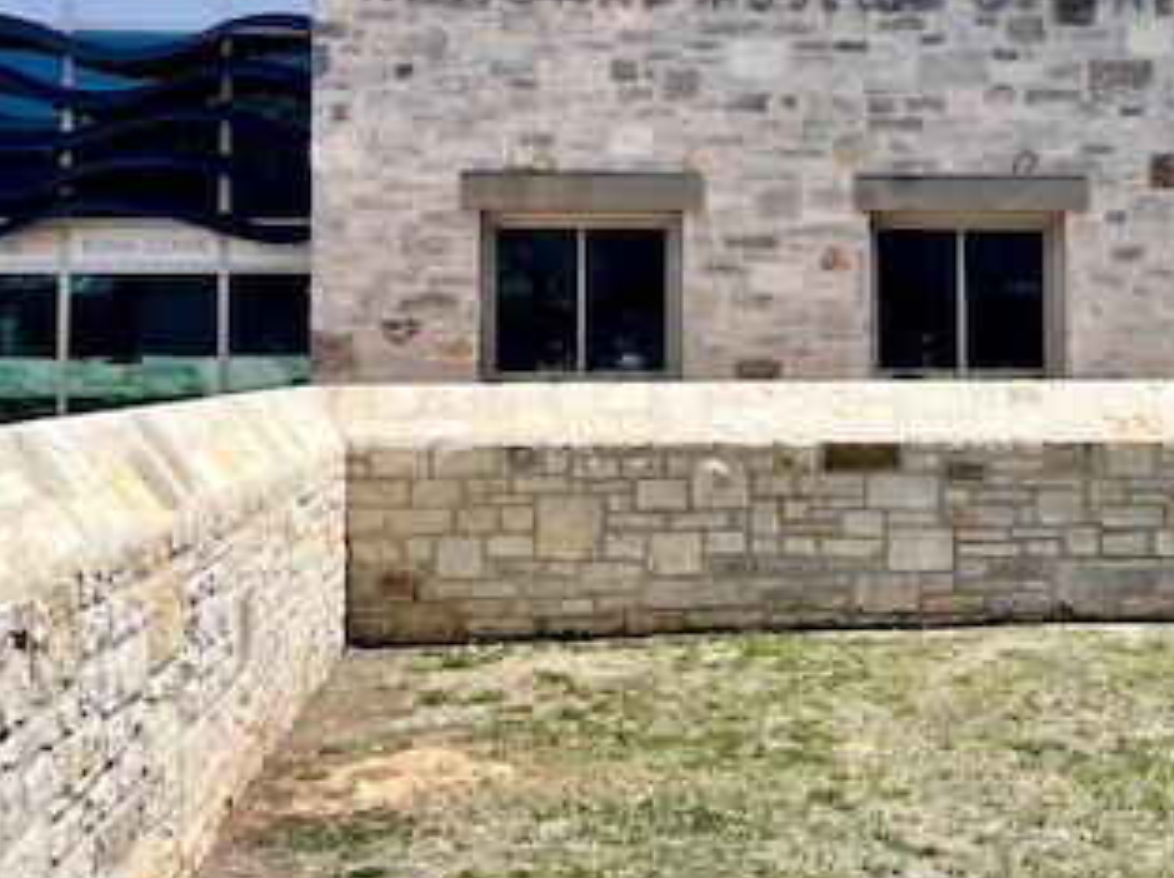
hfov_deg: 39.5
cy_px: 274
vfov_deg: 29.9
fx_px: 1626
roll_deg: +0.0
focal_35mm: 48
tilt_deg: +2.4
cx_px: 698
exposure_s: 1/4348
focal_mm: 5.1
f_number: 1.6
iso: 32
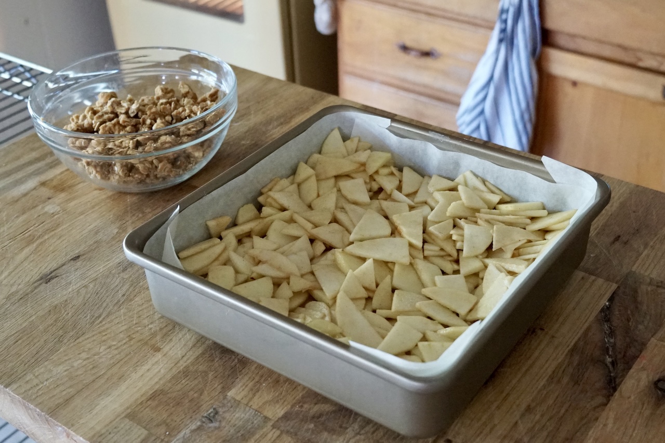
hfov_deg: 55.1
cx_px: 332
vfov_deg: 38.4
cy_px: 222
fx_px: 637
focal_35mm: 34
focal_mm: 23
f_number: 4
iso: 4000
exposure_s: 1/160
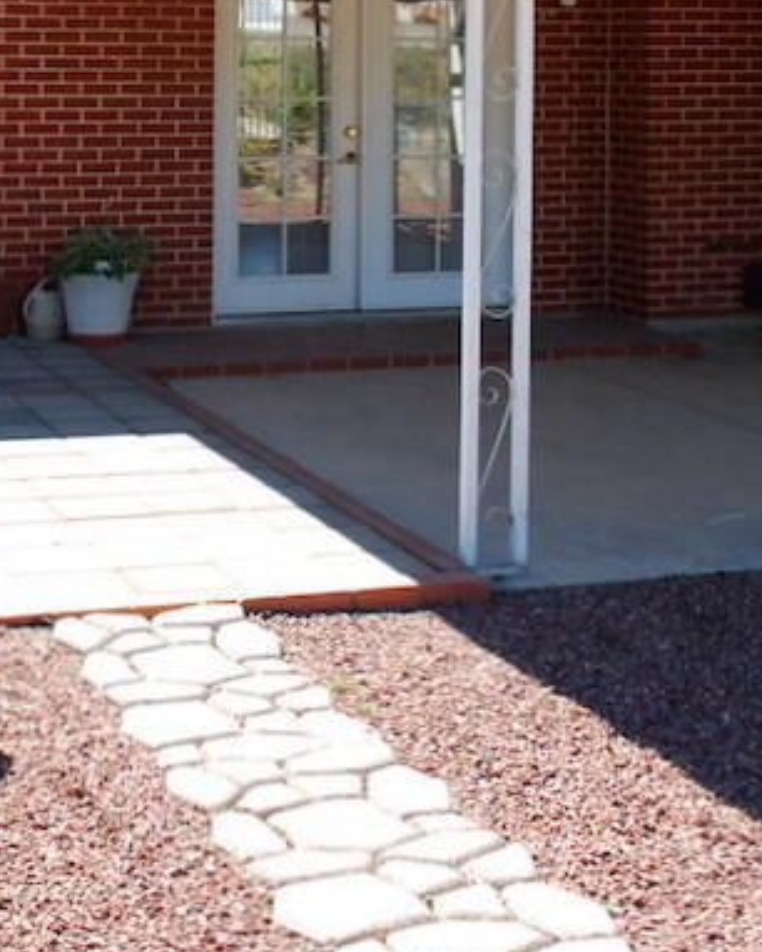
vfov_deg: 27.1
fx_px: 1915
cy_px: 123
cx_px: 167
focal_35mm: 68
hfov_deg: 22.2
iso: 100
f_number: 6.3
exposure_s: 1/160
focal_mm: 18
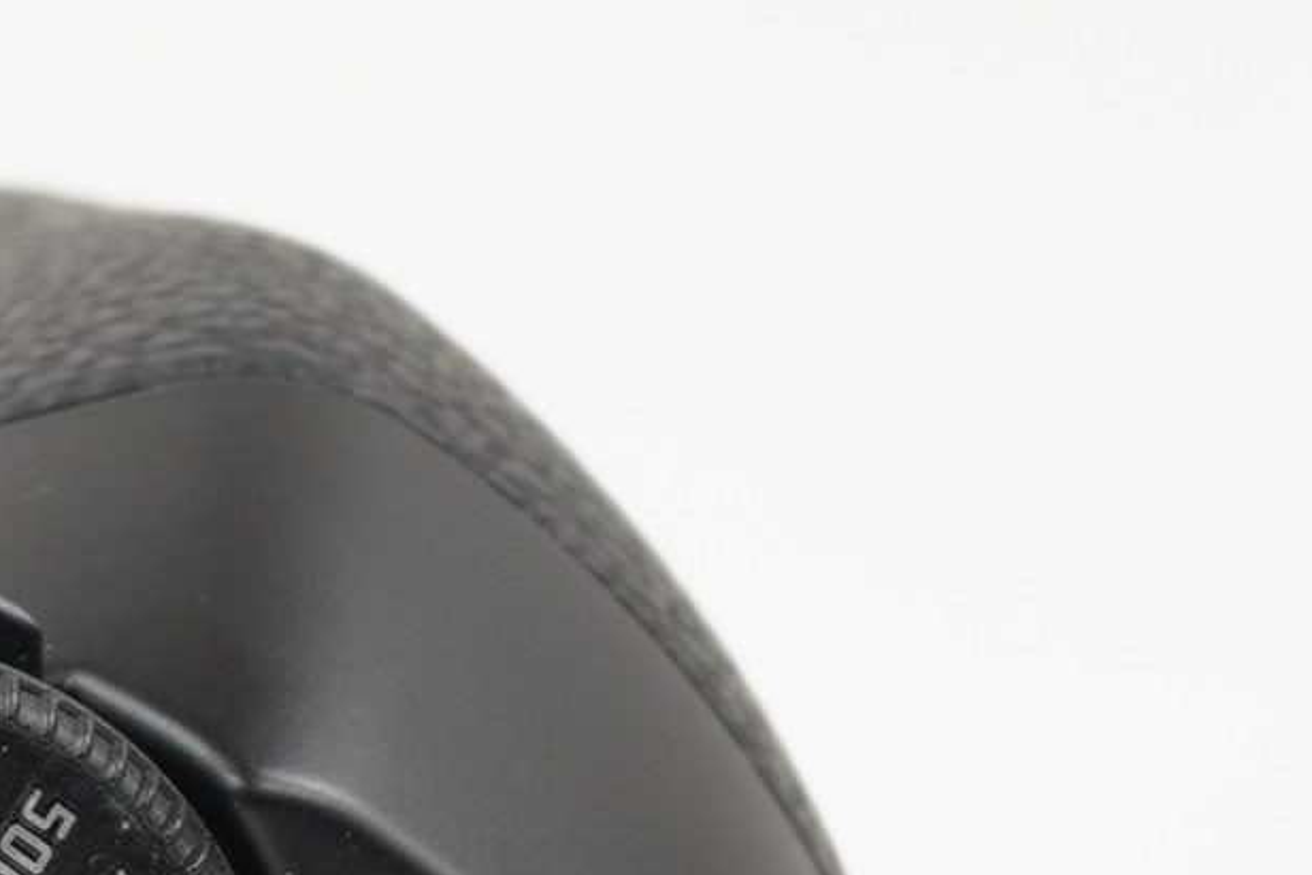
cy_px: 658
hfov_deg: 4.6
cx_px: -1367
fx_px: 16002
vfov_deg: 3.1
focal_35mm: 439
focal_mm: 90
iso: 200
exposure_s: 1/1.25
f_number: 14
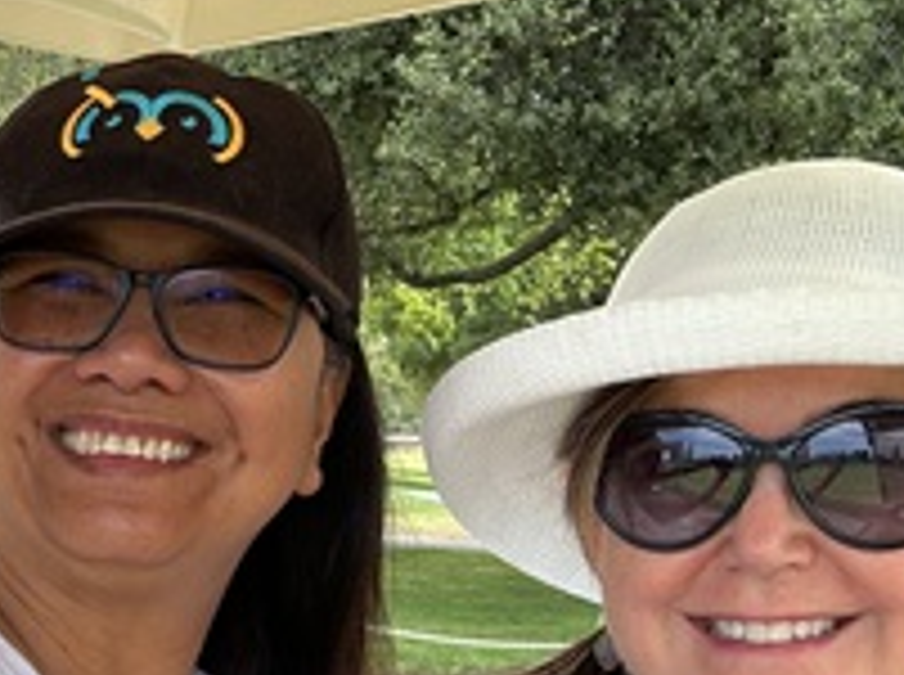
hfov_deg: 28.7
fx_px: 1642
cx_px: -18
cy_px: 603
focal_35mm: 63
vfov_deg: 22.7
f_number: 1.9
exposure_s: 1/173
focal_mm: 2.69
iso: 25
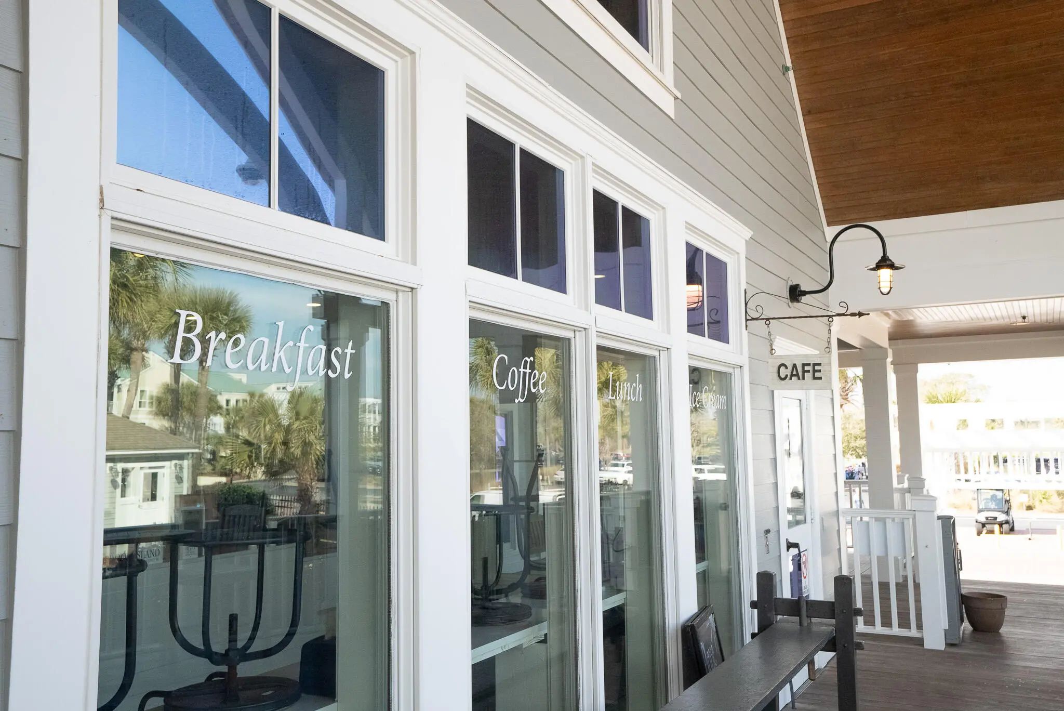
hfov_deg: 54.4
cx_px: 532
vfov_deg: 37.9
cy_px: 356
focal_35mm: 35
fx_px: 1035
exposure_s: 1/320
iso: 4000
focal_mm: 35
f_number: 9
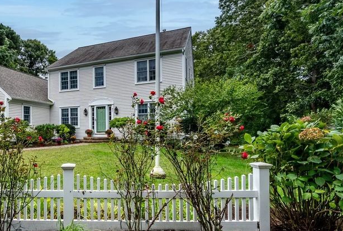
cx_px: 147
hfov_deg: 83.3
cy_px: 105
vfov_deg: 62.1
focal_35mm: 20
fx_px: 191
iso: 200
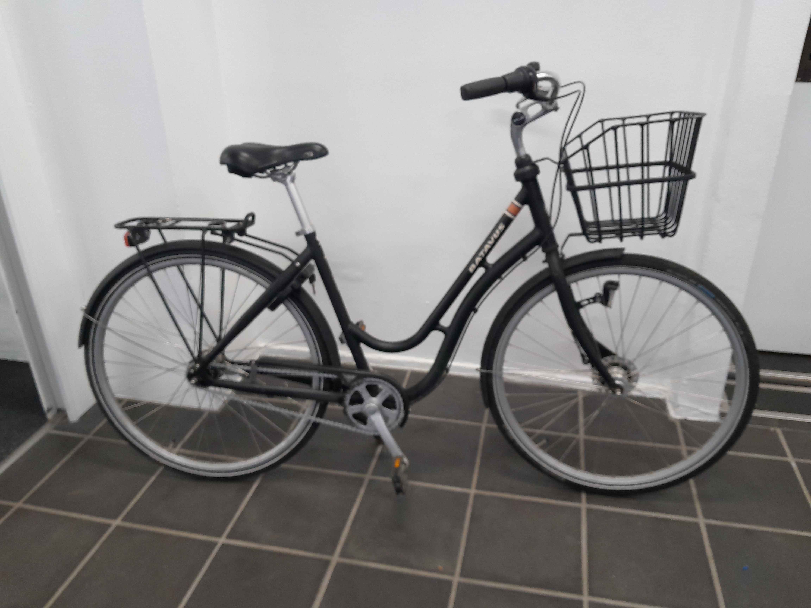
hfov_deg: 67.3
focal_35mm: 26
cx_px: 406
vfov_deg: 53.1
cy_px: 304
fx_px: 609
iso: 125
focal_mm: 4
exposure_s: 1/50
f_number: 1.8
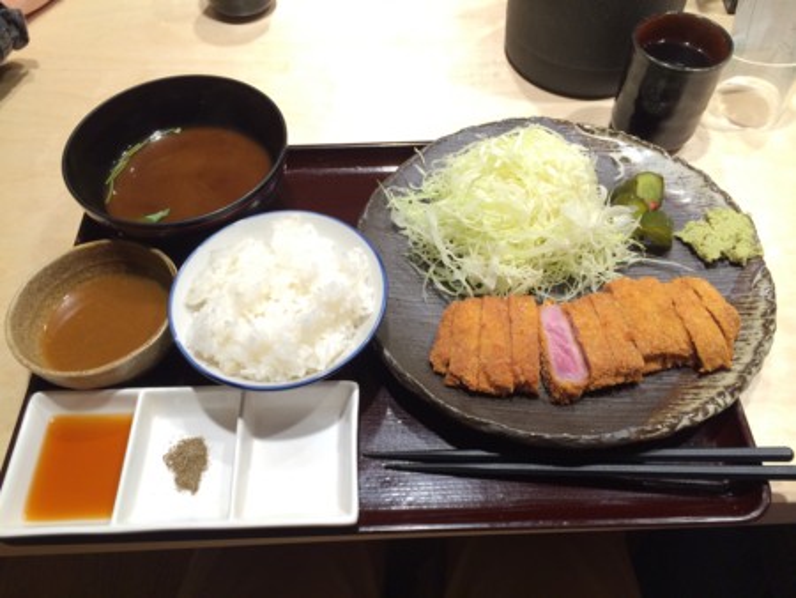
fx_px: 690
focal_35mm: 30
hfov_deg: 59.9
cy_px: 299
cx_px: 398
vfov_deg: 46.8
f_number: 2.2
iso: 40
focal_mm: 4.12
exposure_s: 1/30
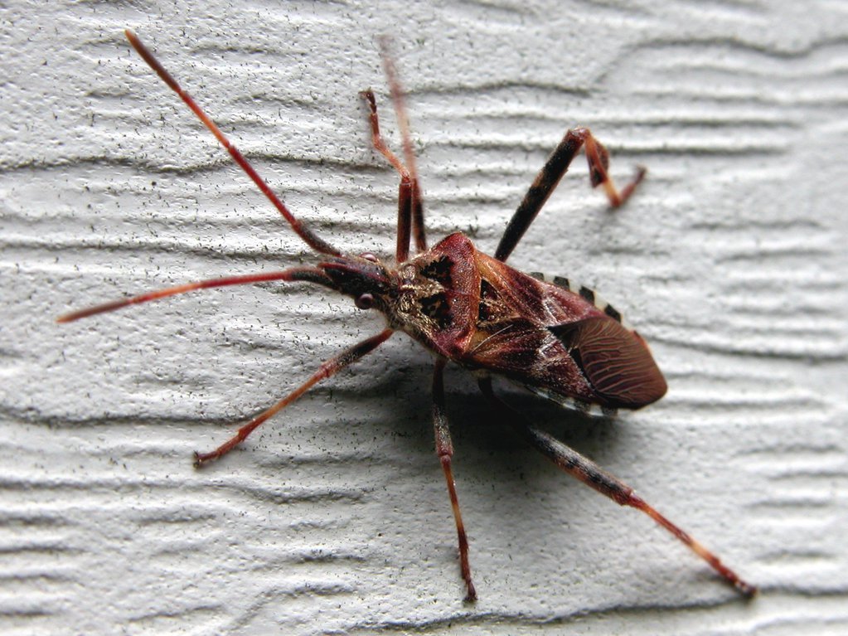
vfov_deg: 15.9
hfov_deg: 21.1
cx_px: 424
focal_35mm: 93
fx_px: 2278
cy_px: 318
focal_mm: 23.7
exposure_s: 1/22.1
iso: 100
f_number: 8
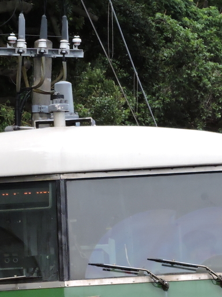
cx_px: 98
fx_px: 5424
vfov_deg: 3.1
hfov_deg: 2.3
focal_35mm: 634
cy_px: 337
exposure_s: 1/1600
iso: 560
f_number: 5.5
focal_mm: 48.4
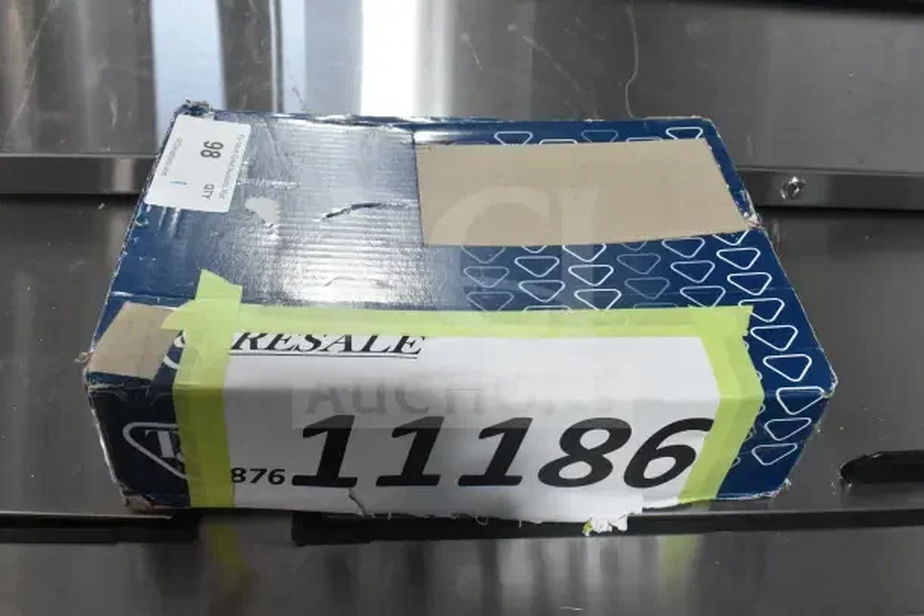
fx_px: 847
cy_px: 308
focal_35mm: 33
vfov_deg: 40.0
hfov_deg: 57.2
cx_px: 462
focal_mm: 22
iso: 6400
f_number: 9
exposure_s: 1/320
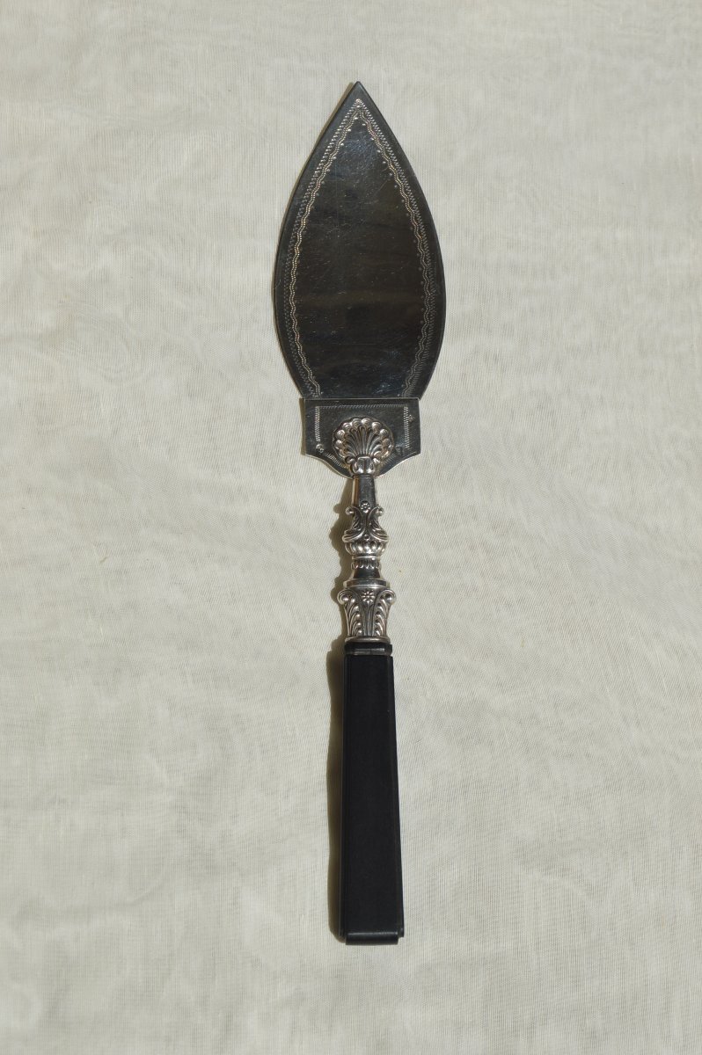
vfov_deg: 28.1
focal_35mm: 72
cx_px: 351
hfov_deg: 18.9
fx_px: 2109
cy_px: 528
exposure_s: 1/400
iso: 100
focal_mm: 48
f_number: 10
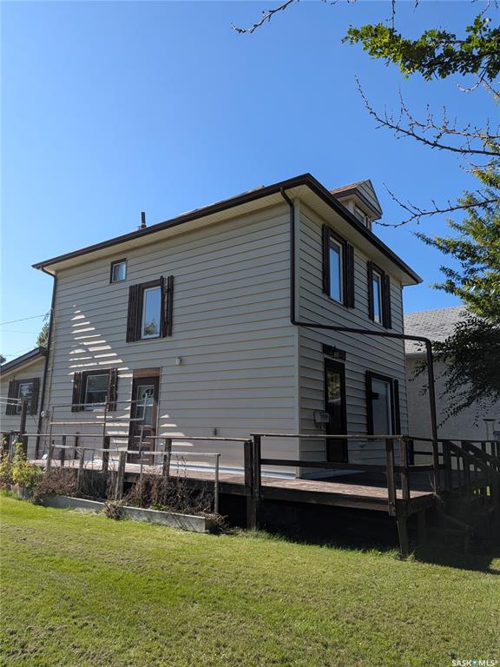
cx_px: 250
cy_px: 334
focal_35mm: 24
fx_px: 462
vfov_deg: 71.6
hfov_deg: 56.8
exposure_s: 1/943
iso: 31
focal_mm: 4.53
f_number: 1.7
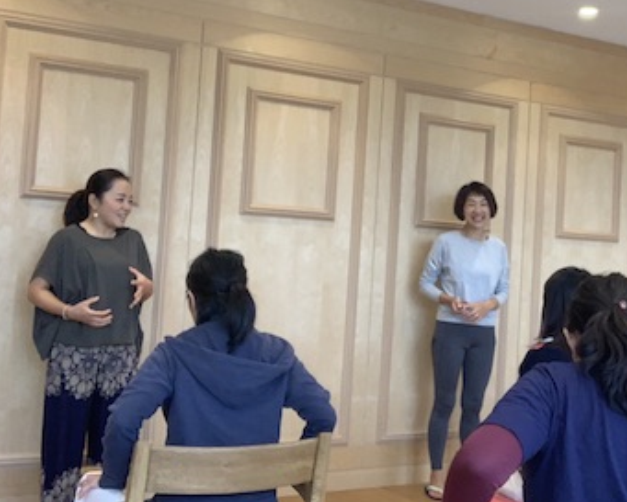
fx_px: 1021
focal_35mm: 55
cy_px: 206
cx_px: 500
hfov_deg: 33.2
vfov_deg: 27.6
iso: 64
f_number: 2.2
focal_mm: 2.87
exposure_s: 1/67
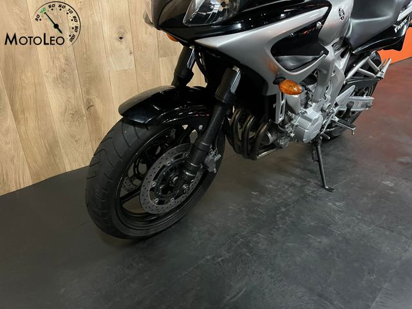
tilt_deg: -26.2
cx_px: 206
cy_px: 154
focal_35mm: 26
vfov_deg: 53.1
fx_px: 309
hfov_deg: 67.3
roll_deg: -0.2
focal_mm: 5.1
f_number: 1.6
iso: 640
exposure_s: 1/25
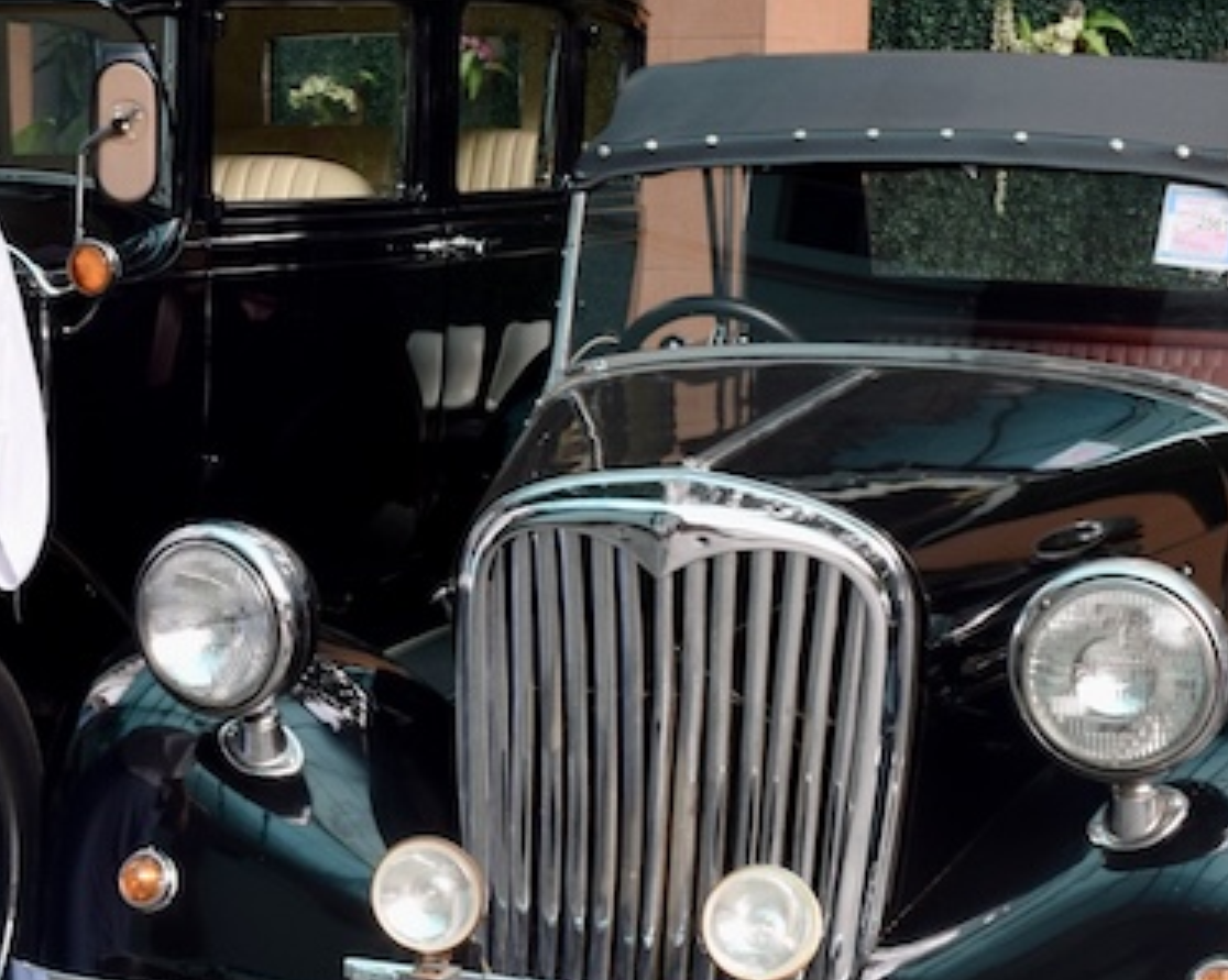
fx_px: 2724
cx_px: 152
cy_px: 543
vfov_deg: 20.4
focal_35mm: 75
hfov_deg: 24.8
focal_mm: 18
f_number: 7.1
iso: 400
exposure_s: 1/200
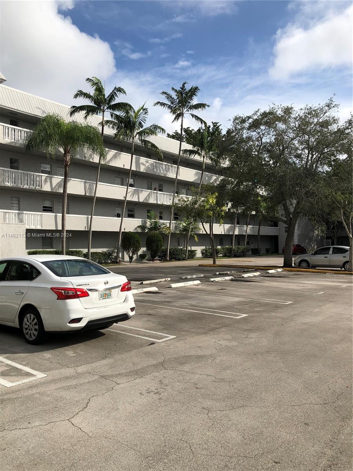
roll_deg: -1.2
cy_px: 236
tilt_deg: -2.5
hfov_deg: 49.7
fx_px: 381
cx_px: 176
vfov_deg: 63.4
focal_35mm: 28
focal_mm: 3.99
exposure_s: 1/2703
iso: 20
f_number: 1.8
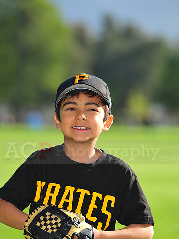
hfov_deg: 6.2
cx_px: 93
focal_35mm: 239
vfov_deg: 8.3
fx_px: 1646
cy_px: 147
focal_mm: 200
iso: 200
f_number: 5
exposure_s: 1/500
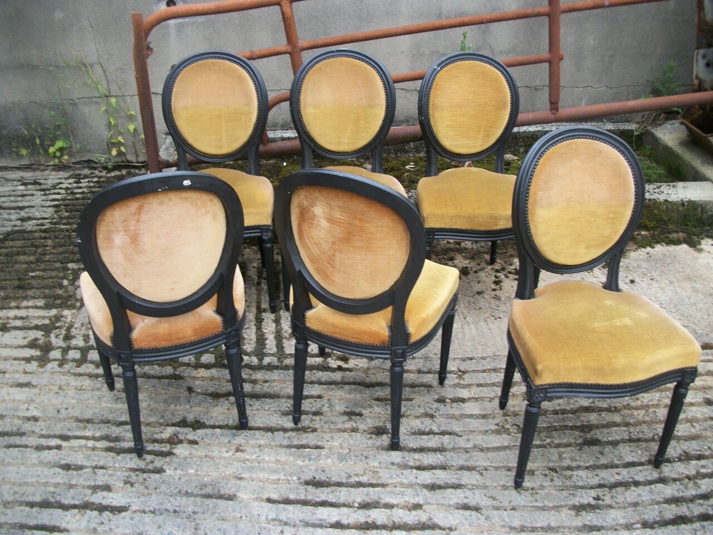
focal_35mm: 32
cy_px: 268
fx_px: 659
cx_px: 356
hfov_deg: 56.8
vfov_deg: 44.2
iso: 80
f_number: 2.9
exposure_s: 1/100
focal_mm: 5.7
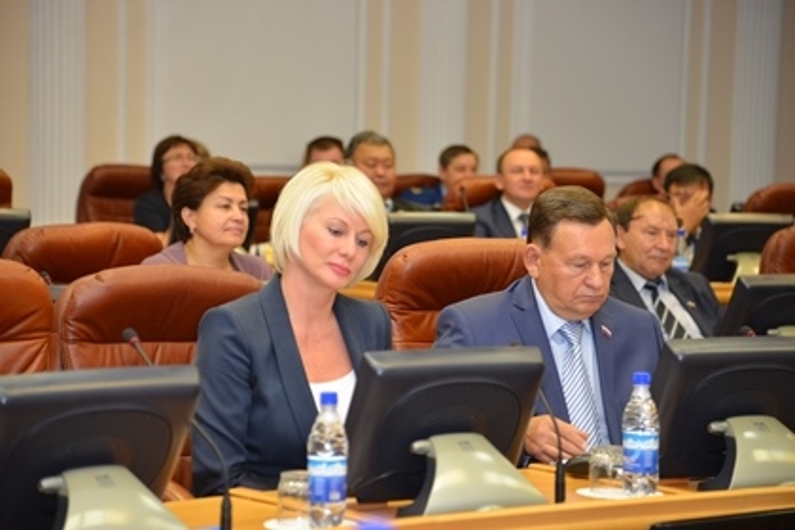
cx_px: 398
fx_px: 2319
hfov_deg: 19.5
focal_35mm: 105
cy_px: 265
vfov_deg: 13.0
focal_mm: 105
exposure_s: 1/60
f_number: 4
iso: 450
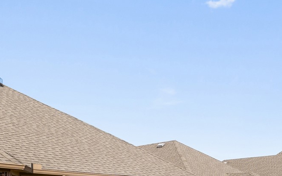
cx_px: 101
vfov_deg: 24.6
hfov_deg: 40.7
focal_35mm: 49
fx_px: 377
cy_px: 193
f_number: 8
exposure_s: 1/400
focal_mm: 14.6
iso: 100
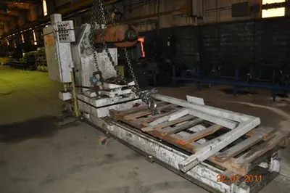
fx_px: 217
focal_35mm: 27
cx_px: 145
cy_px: 96
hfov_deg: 67.4
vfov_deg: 47.9
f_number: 3.5
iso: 800
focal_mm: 18
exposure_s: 1/60
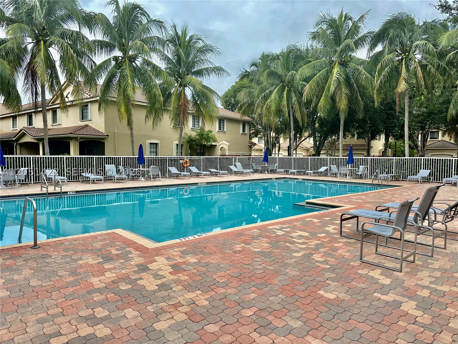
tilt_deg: -2.7
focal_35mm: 24
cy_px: 172
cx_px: 229
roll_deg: -0.7
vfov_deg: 56.8
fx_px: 318
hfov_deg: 71.6
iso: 80
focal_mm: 6.86
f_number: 1.78
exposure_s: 1/1241
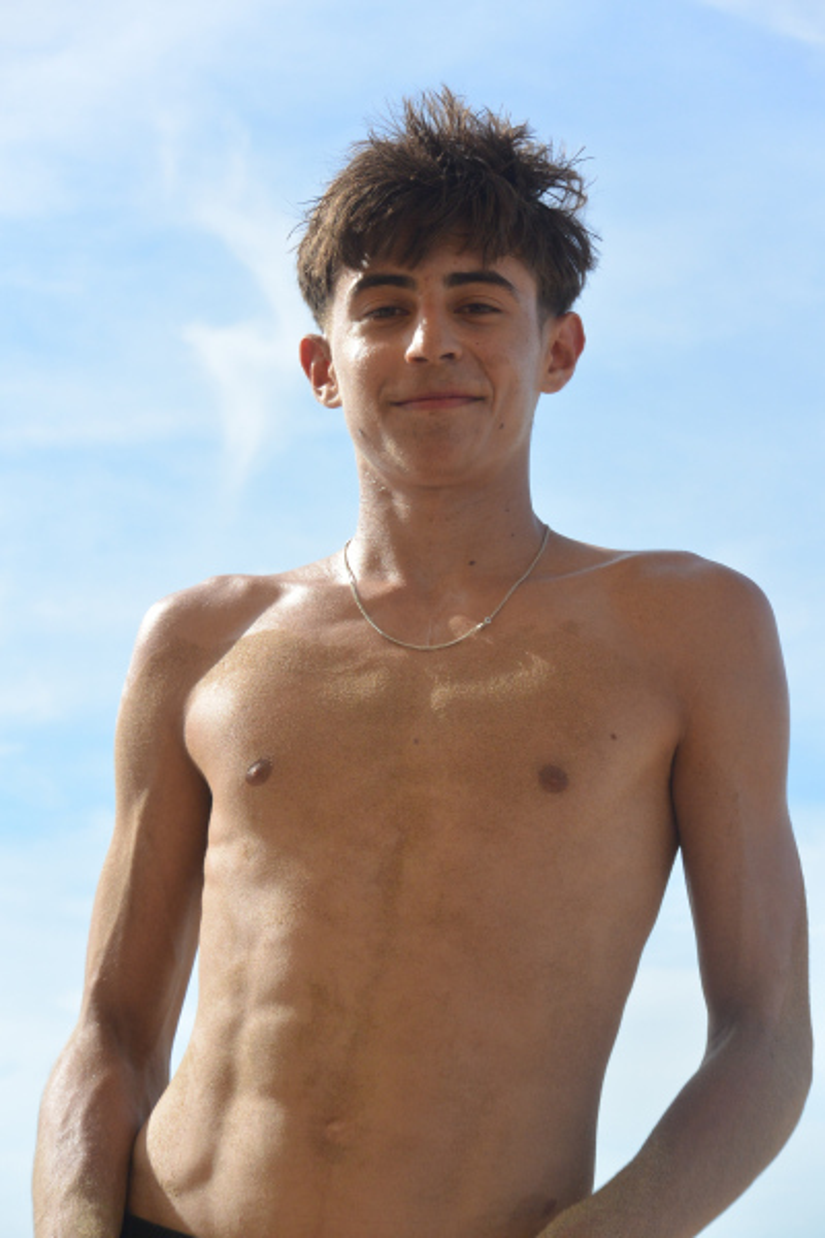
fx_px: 2784
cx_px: 412
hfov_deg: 16.9
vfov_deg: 25.1
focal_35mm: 81
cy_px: 619
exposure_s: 1/1000
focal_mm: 30
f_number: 5.6
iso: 160
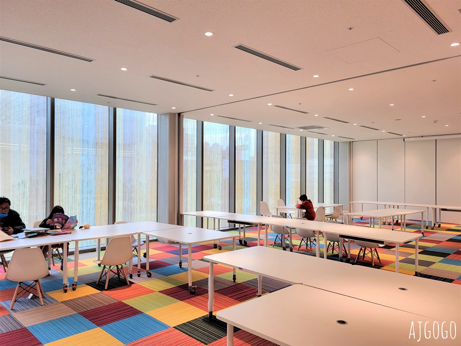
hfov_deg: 67.3
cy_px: 173
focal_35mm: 26
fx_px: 346
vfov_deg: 53.1
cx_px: 230
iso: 64
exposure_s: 1/120
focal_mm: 5.4
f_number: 1.8
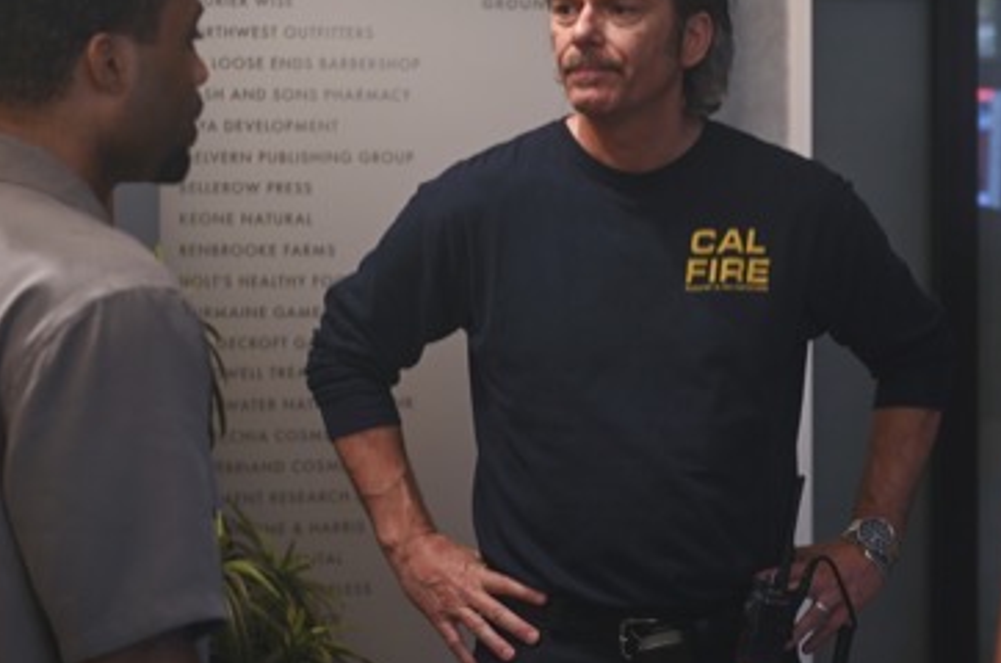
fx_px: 1915
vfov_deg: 19.6
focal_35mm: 69
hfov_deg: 29.2
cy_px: 250
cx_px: 625
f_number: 2.8
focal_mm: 50
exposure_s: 1/125
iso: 400
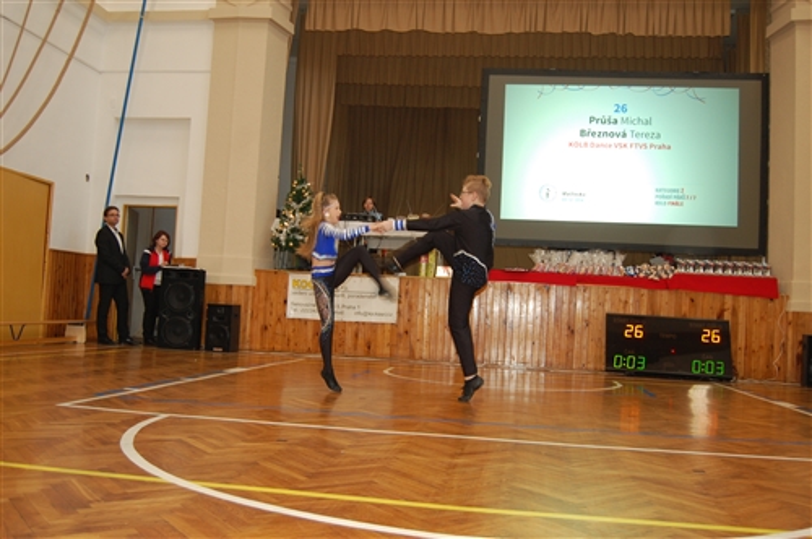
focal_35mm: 33
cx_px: 406
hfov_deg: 57.3
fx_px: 743
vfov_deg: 39.9
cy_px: 270
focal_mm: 22
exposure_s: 1/60
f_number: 3.8
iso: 400
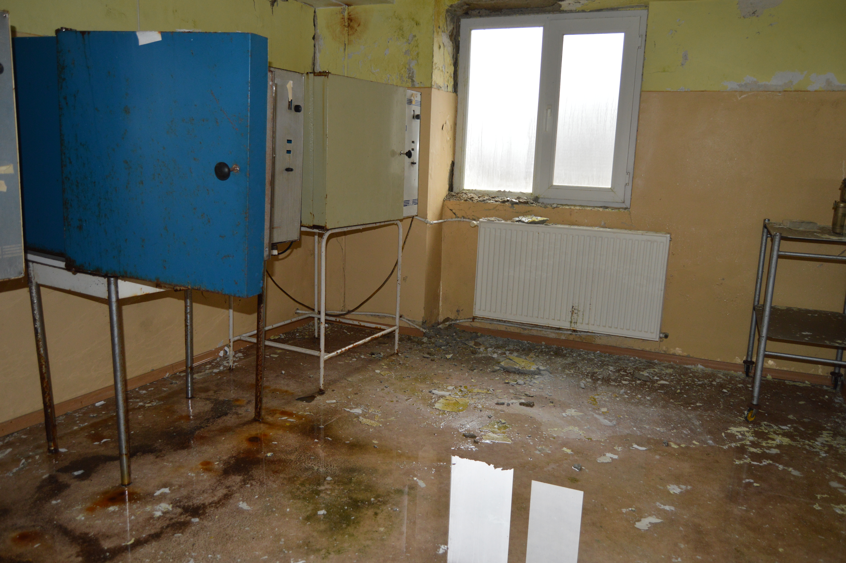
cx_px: 423
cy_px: 282
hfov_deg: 67.4
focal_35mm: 27
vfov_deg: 47.8
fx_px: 634
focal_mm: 18
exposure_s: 1/60
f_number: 3.5
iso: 450
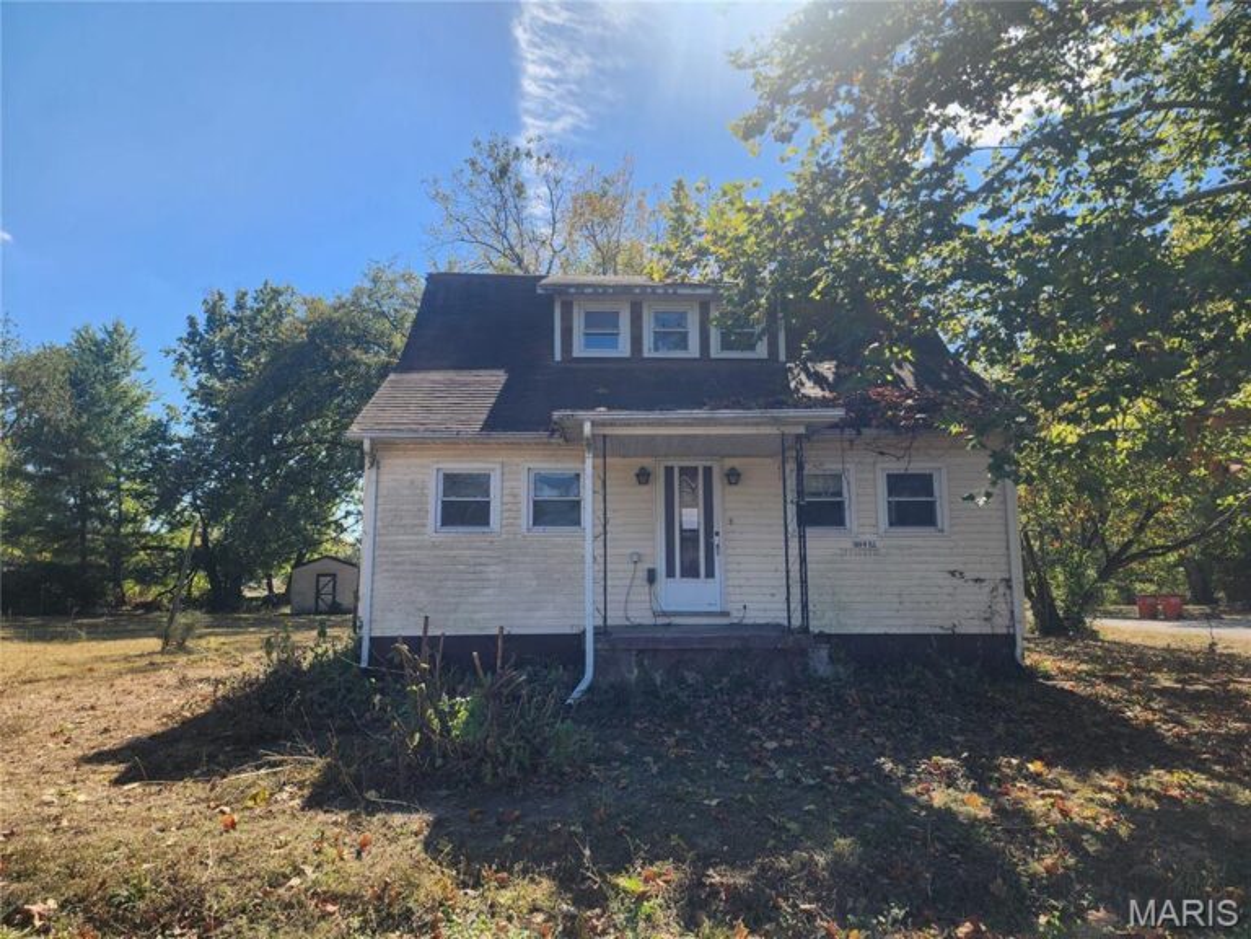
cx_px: 626
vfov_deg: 58.9
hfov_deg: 73.9
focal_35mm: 23
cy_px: 470
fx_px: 831
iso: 12
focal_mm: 6.4
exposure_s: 1/781
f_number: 1.8
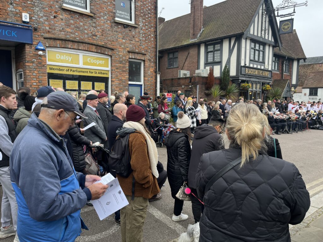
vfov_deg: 53.1
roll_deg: -0.4
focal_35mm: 26
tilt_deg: -6.5
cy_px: 121
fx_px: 243
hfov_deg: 67.3
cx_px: 162
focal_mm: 5.1
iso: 32
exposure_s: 1/122
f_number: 1.6
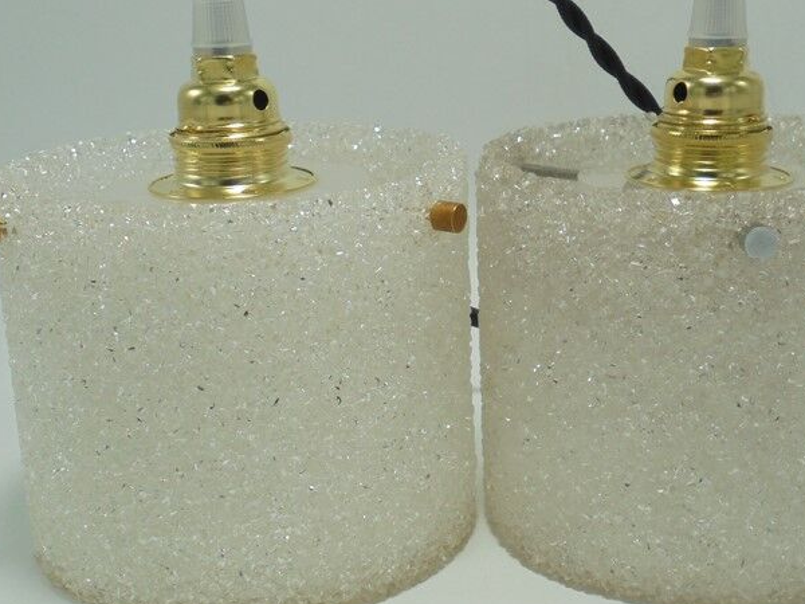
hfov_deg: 33.7
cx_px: 483
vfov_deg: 25.6
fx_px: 1326
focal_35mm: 57
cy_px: 344
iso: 100
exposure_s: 1/100
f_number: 4.2
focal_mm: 6.9
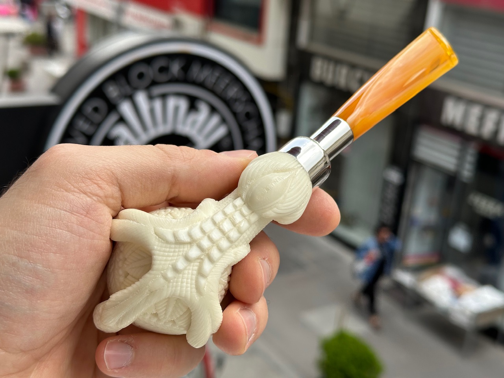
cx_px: 252
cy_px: 189
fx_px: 699
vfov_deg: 30.3
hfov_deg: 39.7
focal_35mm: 48
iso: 64
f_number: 1.78
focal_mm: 6.86
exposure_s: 1/773
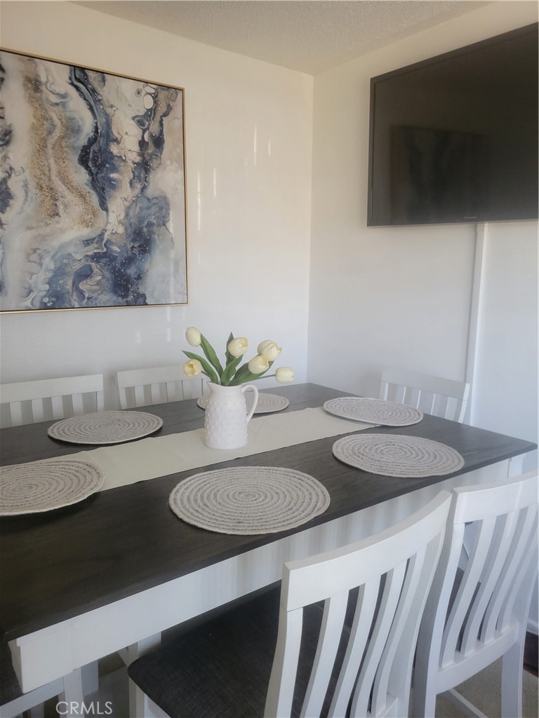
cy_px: 359
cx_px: 270
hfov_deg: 53.1
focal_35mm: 26
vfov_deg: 67.3
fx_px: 540
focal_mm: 5.4
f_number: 1.8
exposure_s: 1/40
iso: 200
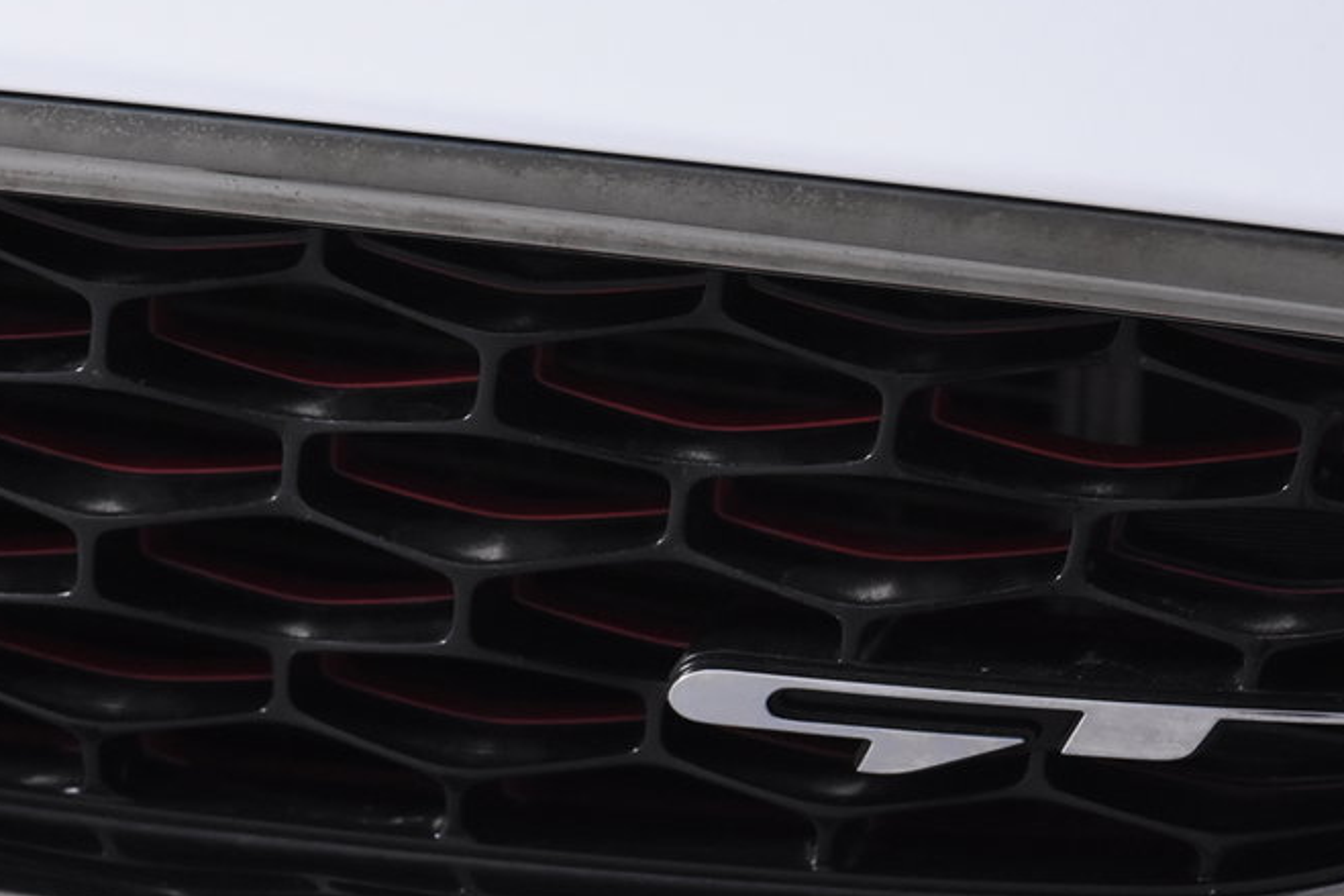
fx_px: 7614
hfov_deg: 10.1
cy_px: 746
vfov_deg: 6.7
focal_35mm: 204
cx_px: 542
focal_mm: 70
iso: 2800
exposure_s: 1/125
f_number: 4
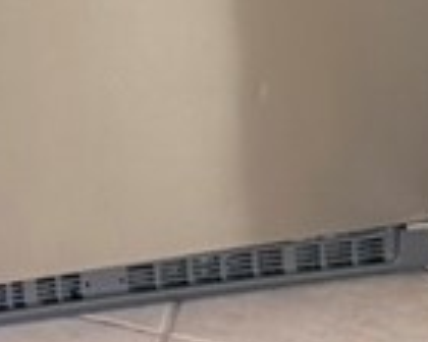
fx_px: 2343
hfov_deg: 9.1
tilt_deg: -7.5
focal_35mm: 185
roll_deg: +0.1
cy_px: -516
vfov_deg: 7.7
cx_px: -703
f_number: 1.6
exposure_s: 1/120
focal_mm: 5.96
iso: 125
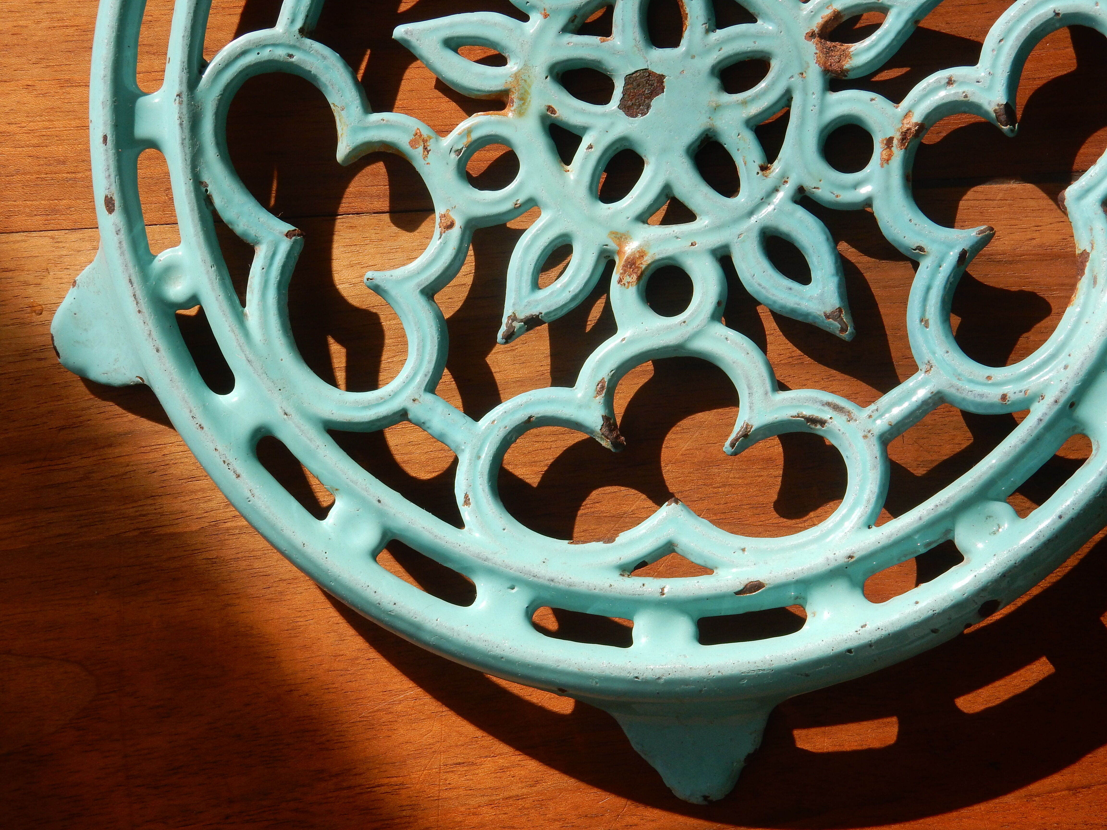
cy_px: 415
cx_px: 554
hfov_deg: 27.4
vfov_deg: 20.7
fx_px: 2271
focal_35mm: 71
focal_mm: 12.6
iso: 125
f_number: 4.8
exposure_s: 1/250
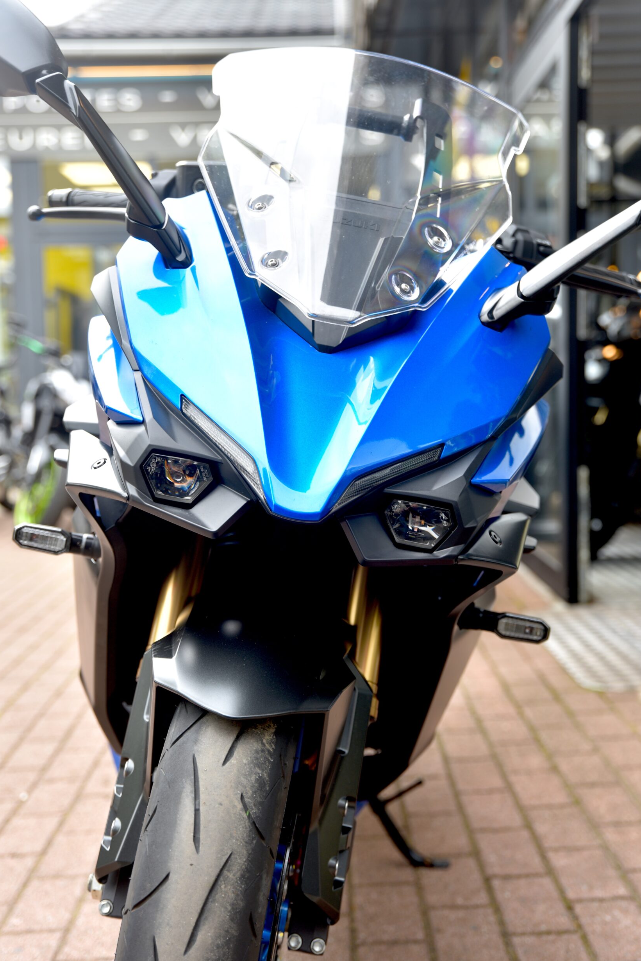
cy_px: 482
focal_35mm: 50
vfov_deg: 39.6
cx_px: 313
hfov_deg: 27.0
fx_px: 1334
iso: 100
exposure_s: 1/60
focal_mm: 48
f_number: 3.5
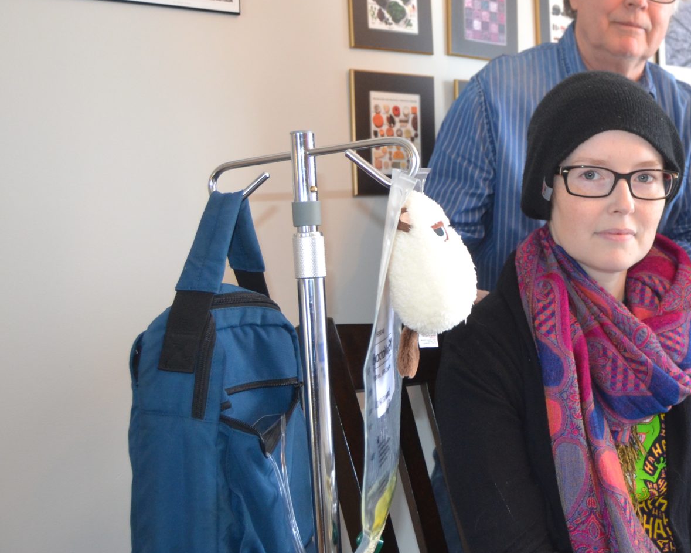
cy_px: 273
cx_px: 563
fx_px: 900
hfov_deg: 40.1
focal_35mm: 44
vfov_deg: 34.1
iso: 800
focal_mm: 18
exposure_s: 1/60
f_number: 3.5
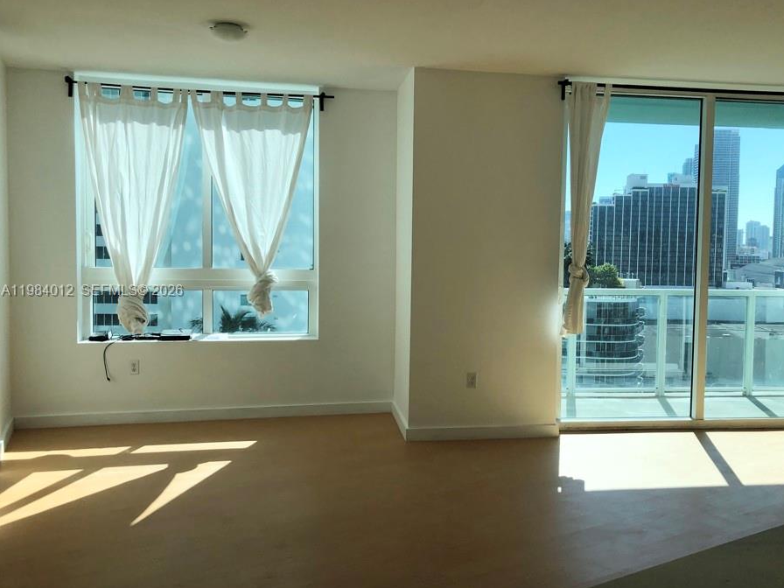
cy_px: 291
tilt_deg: -2.6
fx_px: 725
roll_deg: -0.6
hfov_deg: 56.6
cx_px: 446
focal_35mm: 32
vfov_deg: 44.2
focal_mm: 3.99
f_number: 1.8
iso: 20
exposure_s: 1/1429
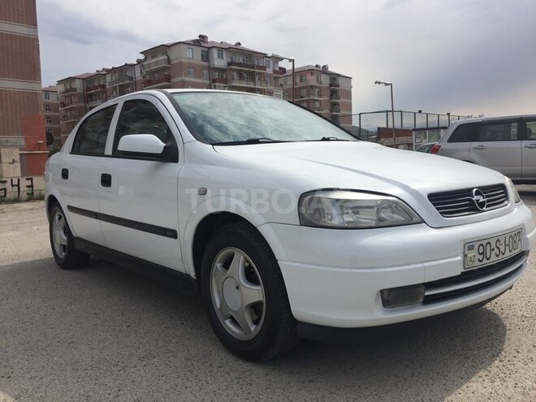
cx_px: 268
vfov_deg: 48.2
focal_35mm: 29
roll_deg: +2.0
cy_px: 201
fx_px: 449
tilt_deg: -3.6
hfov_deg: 61.7
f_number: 2.2
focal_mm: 4.15
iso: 32
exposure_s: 1/3300
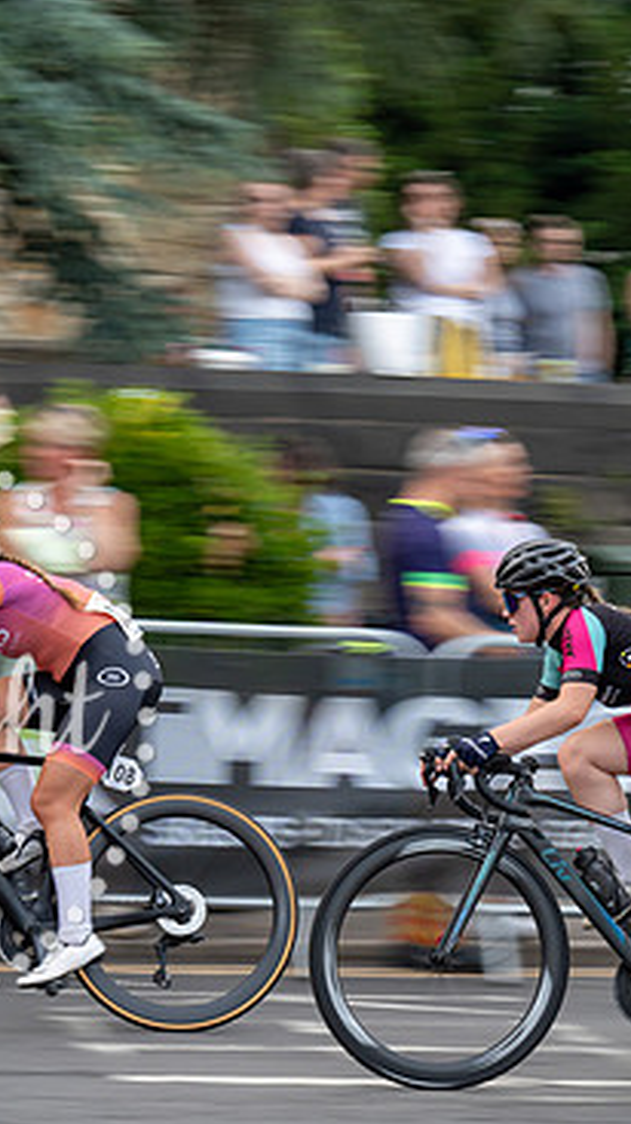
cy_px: 625
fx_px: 4022
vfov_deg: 15.9
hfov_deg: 9.0
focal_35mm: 135
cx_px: 432
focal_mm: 74
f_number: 10
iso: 500
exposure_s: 1/100
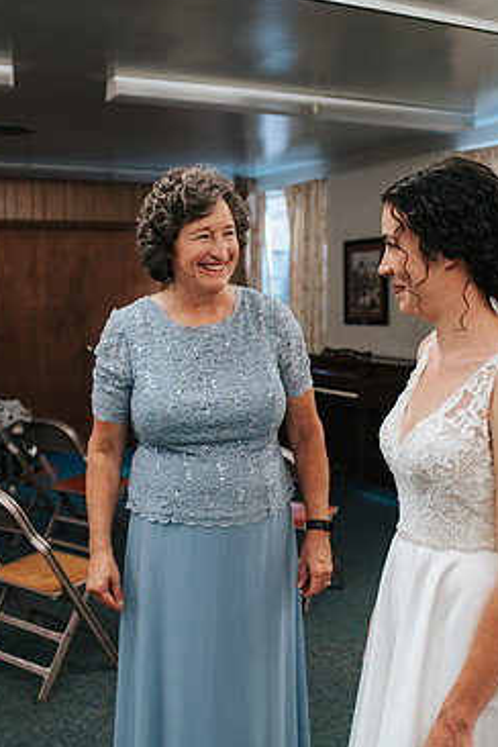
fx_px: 892
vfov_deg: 45.4
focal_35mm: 43
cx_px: 229
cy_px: 394
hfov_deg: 31.2
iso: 1000
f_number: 3.2
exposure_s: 1/125
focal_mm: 35
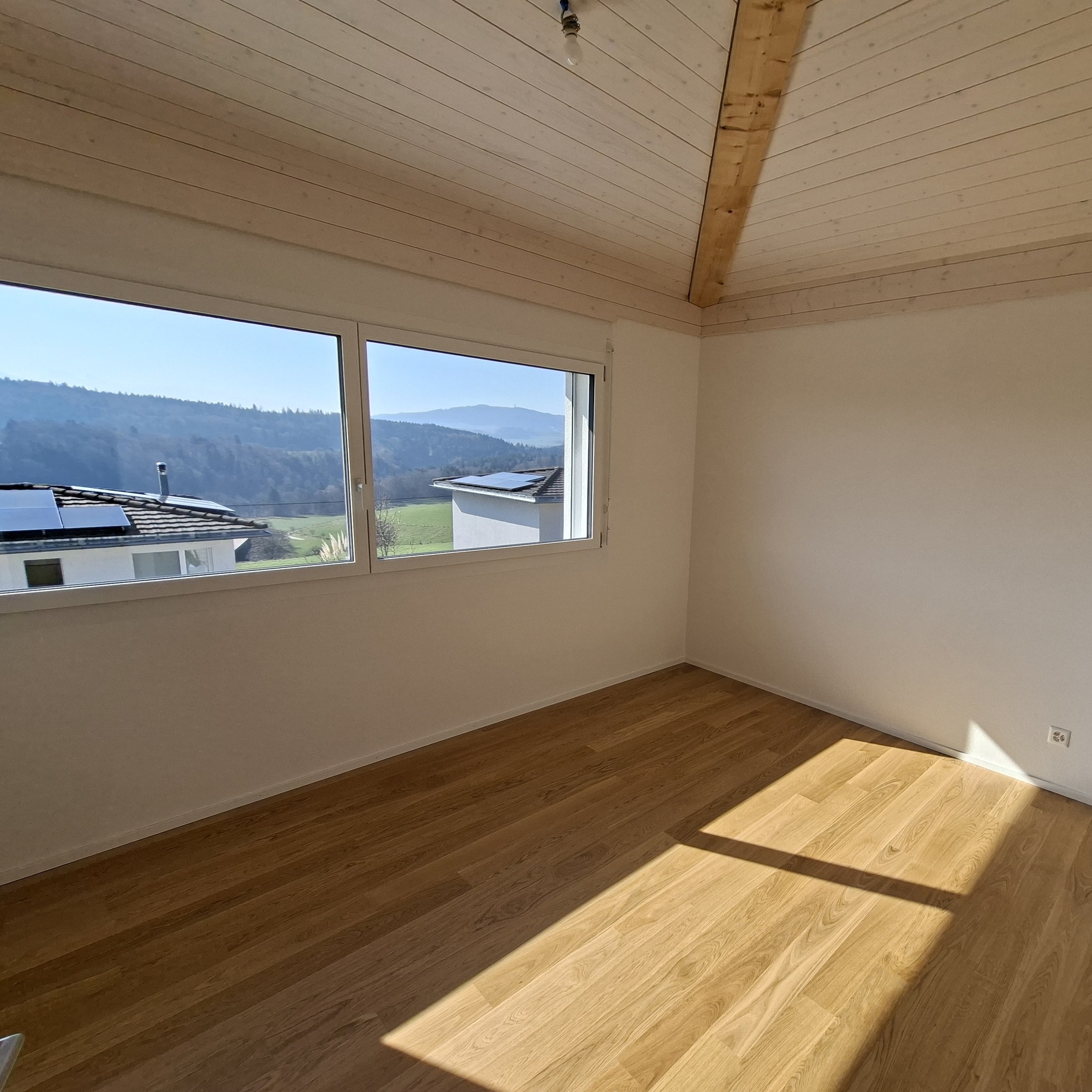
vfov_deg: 87.4
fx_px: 571
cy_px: 558
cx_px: 677
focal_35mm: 16
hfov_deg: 85.9
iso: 40
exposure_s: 1/768
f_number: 2.2
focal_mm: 1.74
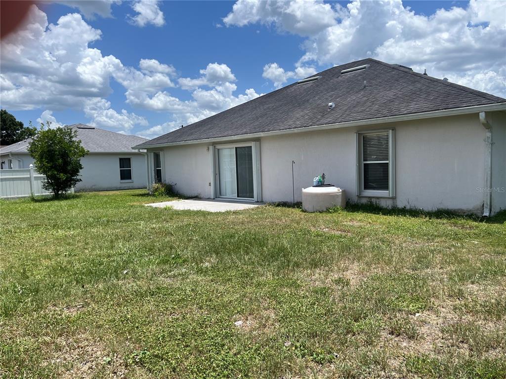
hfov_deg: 67.3
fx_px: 380
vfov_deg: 53.1
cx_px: 253
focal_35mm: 26
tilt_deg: -4.3
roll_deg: +1.7
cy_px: 190
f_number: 1.6
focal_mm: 5.1
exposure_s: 1/4310
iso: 50
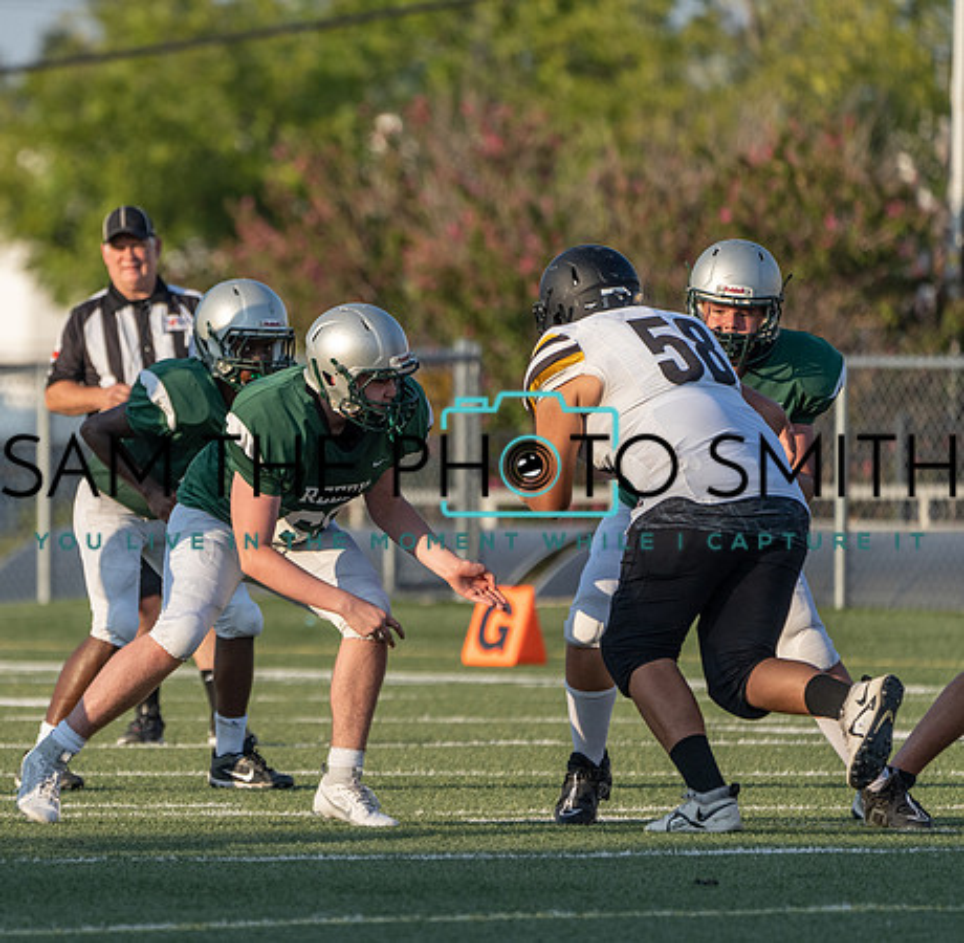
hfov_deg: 2.6
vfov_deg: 2.6
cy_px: 503
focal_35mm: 673
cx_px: 205
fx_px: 20983
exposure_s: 1/1250
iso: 500
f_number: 5.6
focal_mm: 400
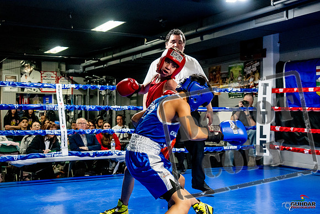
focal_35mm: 52
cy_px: 107
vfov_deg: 26.0
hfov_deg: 38.2
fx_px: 462
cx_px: 160
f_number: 2.8
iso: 5000
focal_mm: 35
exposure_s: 1/800
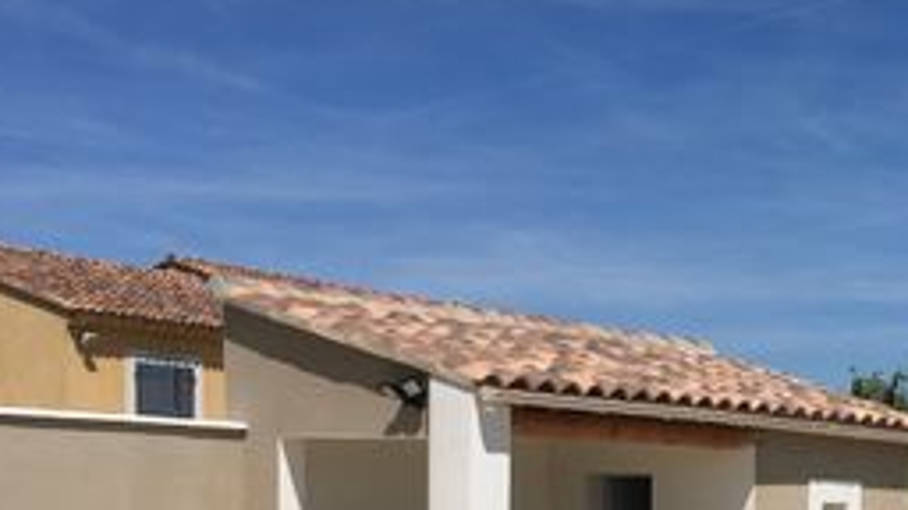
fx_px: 1782
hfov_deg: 27.6
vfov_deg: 15.5
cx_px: 812
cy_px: 659
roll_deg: -1.3
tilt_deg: -6.0
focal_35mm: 74
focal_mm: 4.15
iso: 25
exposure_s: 1/3846
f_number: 2.2
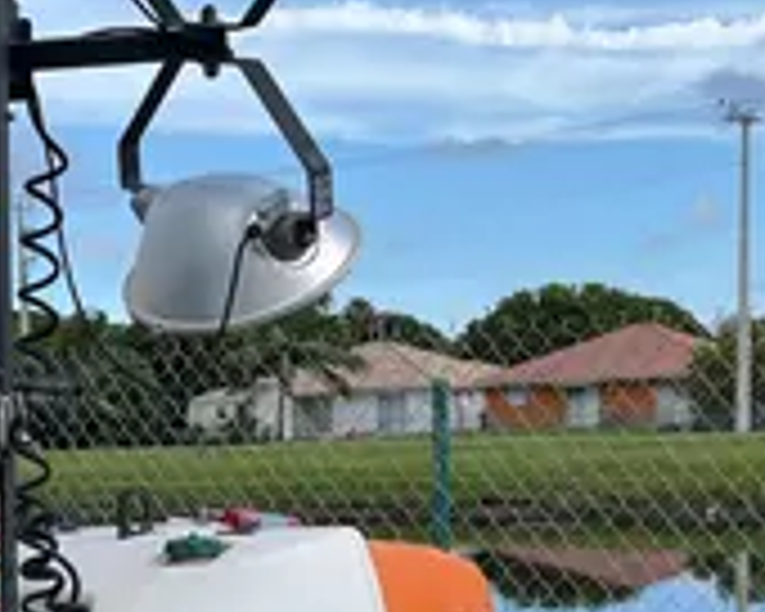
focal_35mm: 82
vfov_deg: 18.2
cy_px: 614
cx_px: -14
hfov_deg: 22.3
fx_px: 1857
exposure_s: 1/1890
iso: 50
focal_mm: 5.1
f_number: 1.6
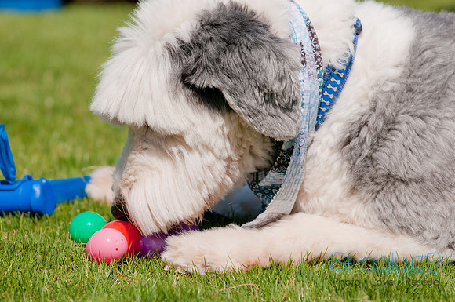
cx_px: 228
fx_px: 3786
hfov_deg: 6.9
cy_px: 151
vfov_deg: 4.6
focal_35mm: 300
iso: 200
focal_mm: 200
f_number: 5
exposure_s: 1/2000
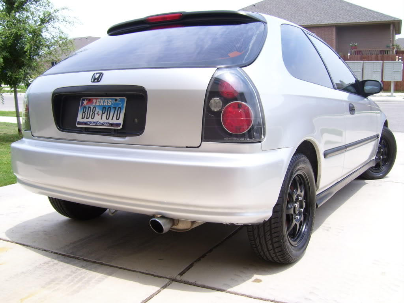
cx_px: 202
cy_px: 152
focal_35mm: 37
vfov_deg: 38.7
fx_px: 432
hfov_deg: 50.1
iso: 80
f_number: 4.8
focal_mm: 6
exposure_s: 1/250
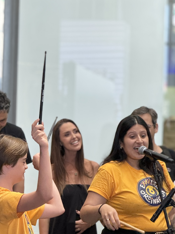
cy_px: 139
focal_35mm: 200
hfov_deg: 7.4
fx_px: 1348
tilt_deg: -0.2
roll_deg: -2.1
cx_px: 37
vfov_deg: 9.9
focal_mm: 15.66
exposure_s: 1/99
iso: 160
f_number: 2.8
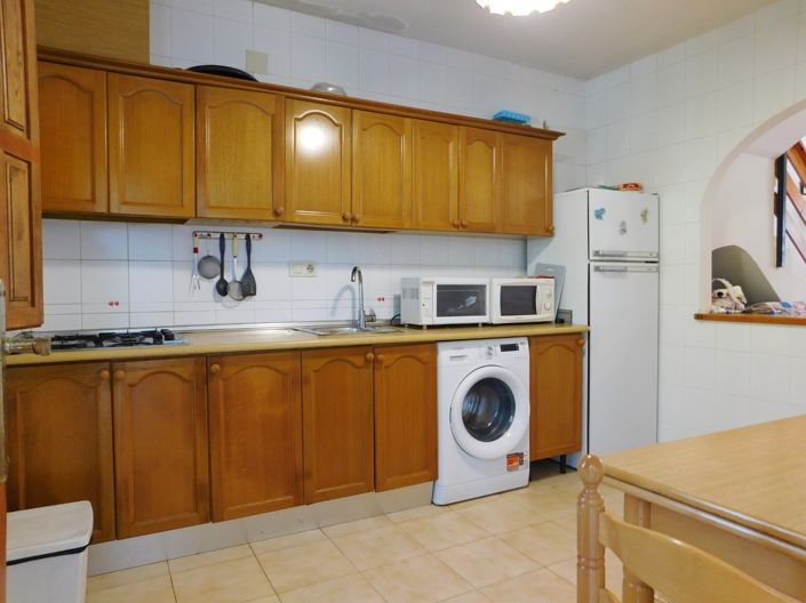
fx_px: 559
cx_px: 403
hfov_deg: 71.6
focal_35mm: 24
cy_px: 302
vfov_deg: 56.8
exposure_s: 1/30
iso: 220
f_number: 3
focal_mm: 4.1
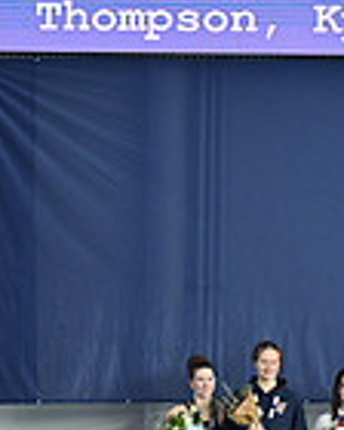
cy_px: 244
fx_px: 4811
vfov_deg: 5.1
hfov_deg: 4.0
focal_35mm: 378
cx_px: 885
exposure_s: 1/800
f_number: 2.8
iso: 800
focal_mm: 97
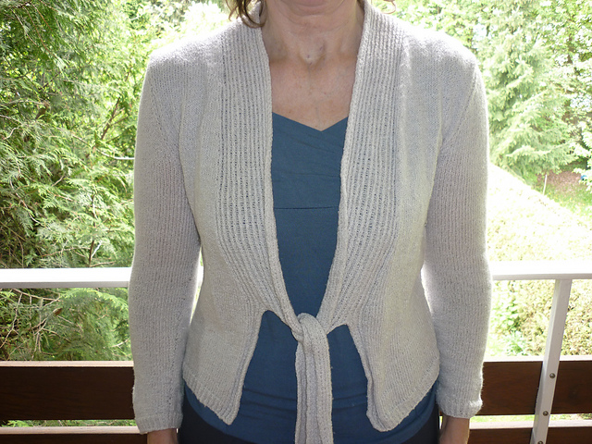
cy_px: 222
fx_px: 564
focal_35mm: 33
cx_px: 296
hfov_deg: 55.4
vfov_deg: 42.9
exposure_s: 1/30
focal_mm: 5.5
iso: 100
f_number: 2.8
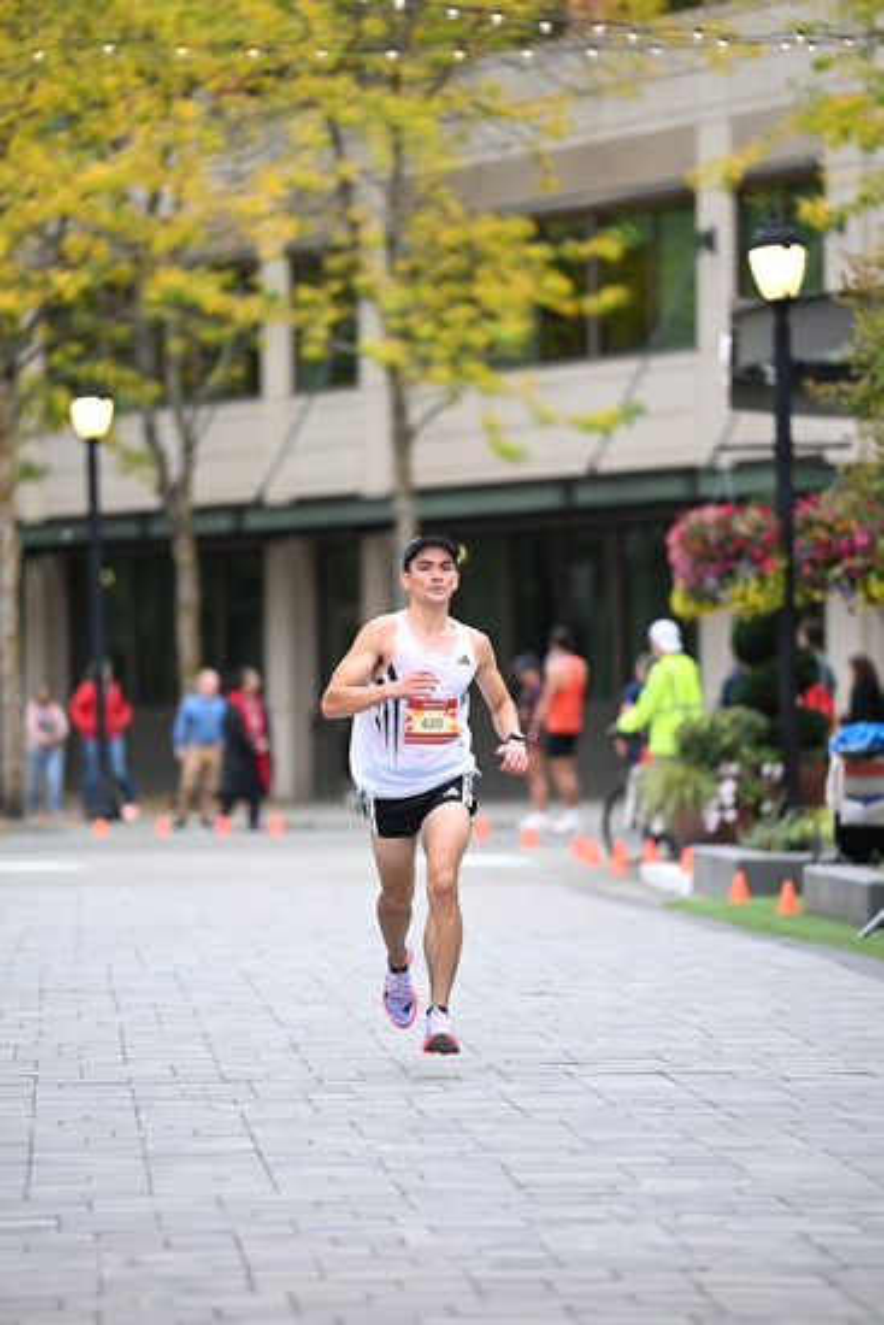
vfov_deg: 10.3
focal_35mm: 200
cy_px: 662
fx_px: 7361
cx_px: 442
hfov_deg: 6.9
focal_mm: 200
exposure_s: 1/800
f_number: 2.8
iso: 1600
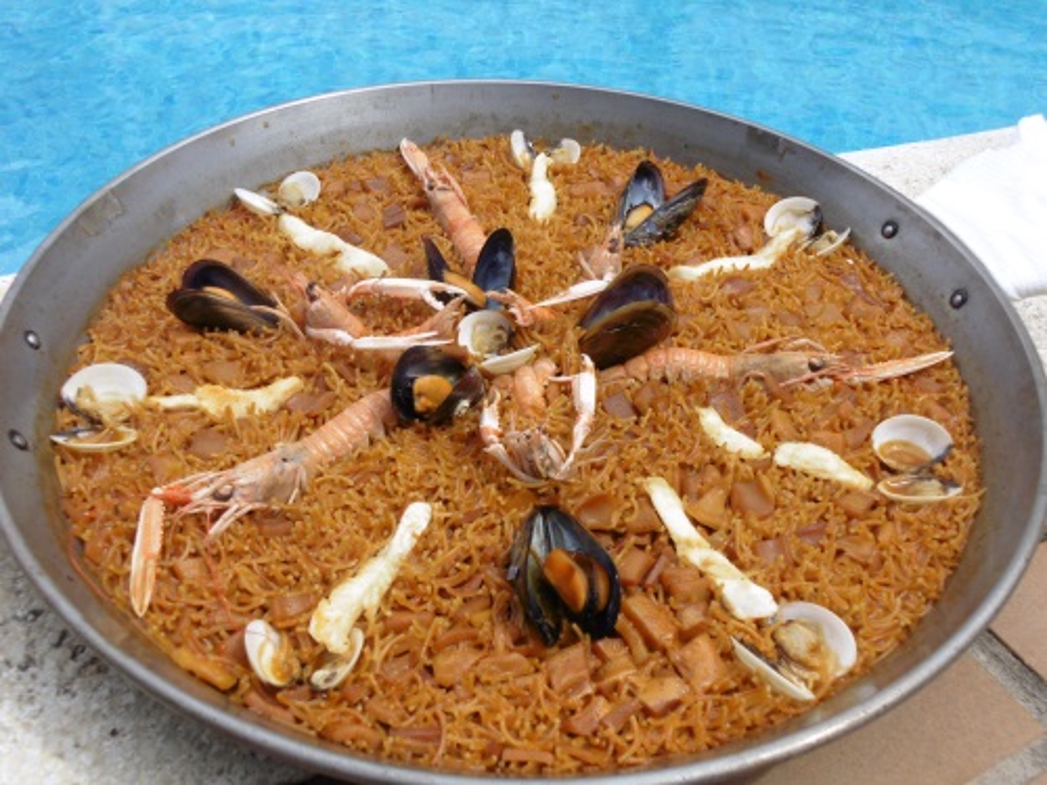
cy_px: 392
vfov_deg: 40.7
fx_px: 1059
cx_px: 524
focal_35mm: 35
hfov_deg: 52.6
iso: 100
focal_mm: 6.4
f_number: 3.5
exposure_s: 1/640
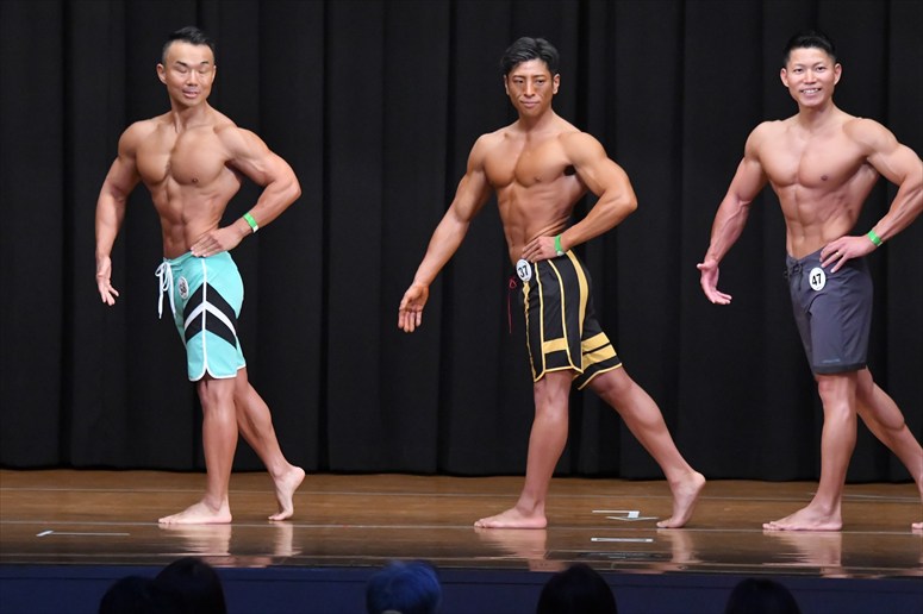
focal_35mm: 217
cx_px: 462
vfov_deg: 6.3
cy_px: 307
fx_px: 5561
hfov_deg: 9.5
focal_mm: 145
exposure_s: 1/400
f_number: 5.6
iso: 8000
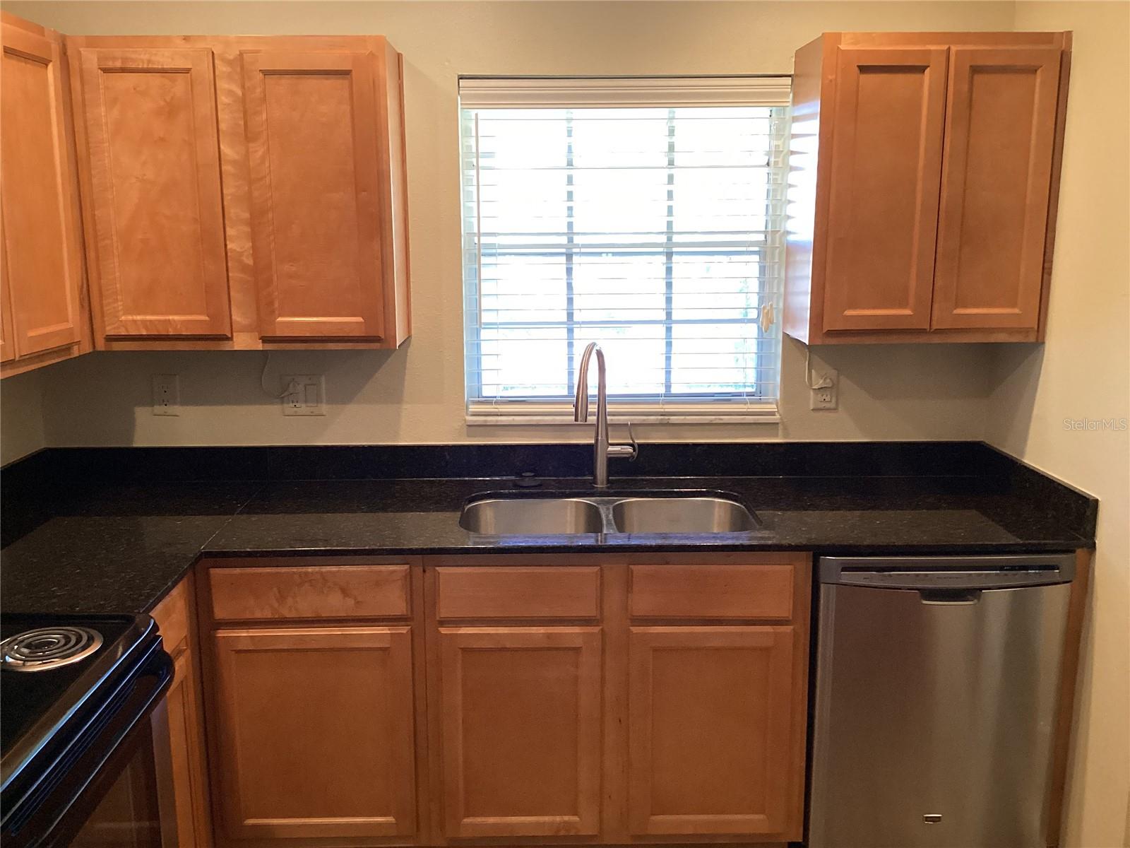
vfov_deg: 45.4
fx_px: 1012
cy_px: 424
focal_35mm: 31
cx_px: 565
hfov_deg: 58.4
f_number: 2.4
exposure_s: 1/60
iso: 160
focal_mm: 3.3
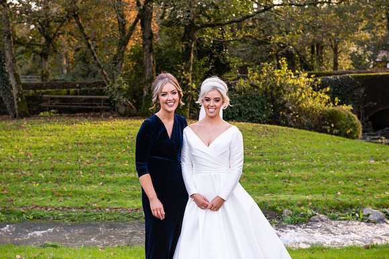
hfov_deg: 28.8
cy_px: 130
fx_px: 757
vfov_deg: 19.5
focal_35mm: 70
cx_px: 194
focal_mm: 70
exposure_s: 1/160
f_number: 6.3
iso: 500
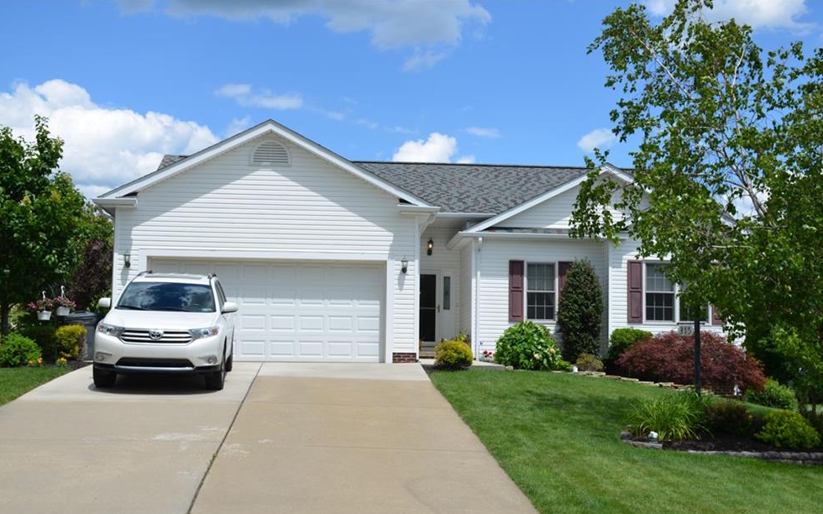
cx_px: 421
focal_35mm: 51
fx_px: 1144
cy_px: 283
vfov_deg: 25.3
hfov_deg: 39.6
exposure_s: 1/320
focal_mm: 32
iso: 100
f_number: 9
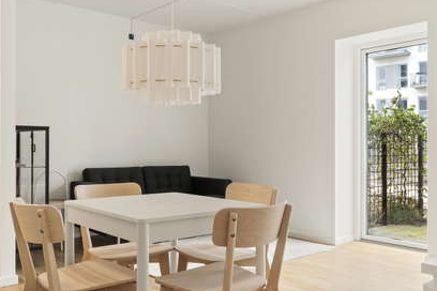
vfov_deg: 37.3
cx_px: 217
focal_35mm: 36
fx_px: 431
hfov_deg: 53.8
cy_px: 147
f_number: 11
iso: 200
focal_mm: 23
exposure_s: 1
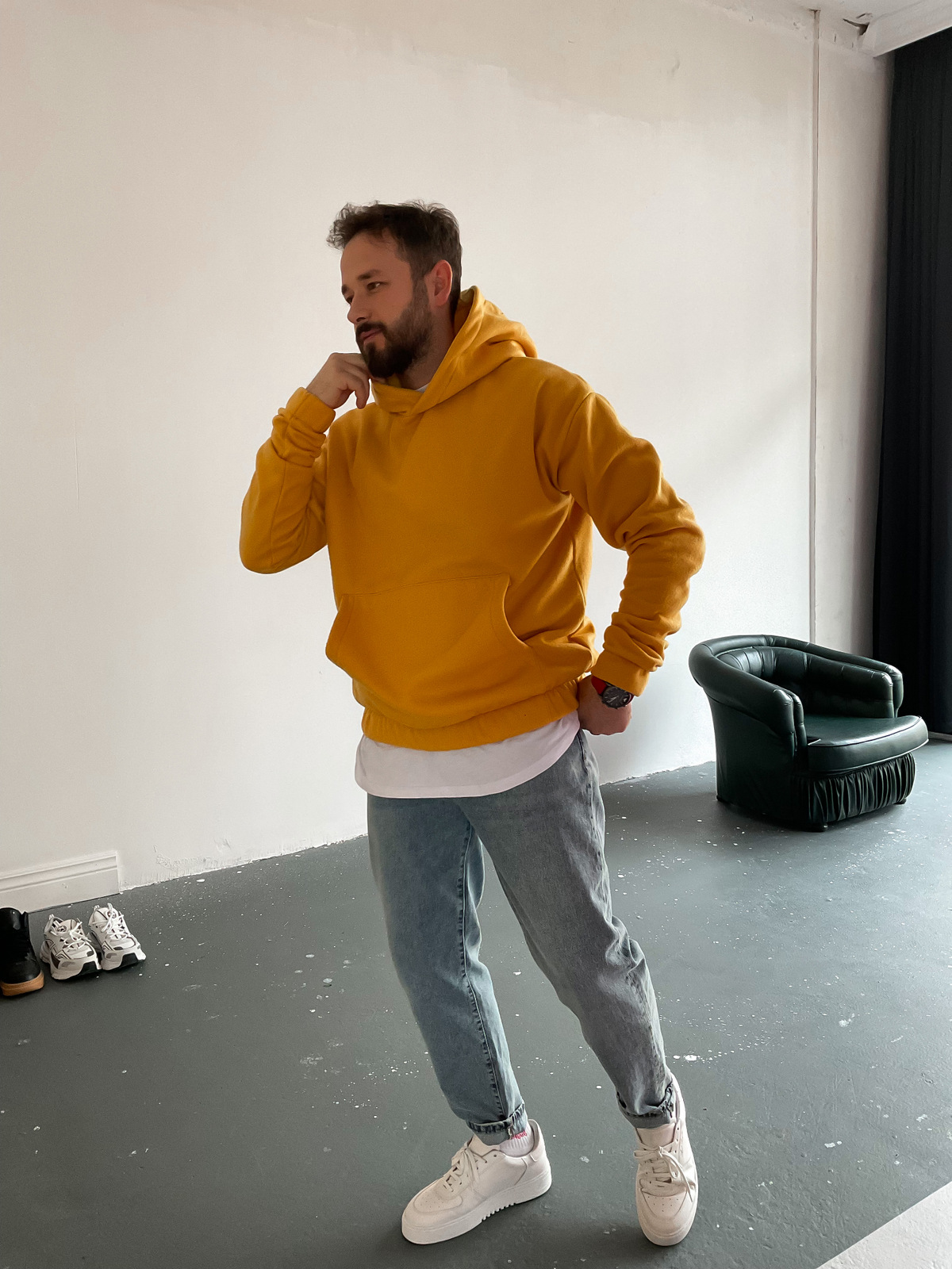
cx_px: 476
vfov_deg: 61.7
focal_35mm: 29
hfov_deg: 48.2
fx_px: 1063
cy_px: 634
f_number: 1.8
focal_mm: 3
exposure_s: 1/60
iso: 125
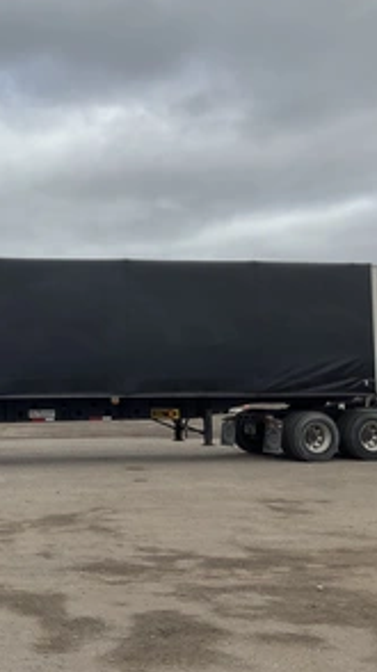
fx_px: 765
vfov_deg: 47.4
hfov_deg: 25.6
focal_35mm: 43
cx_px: -39
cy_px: 331
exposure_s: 1/1451
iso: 25
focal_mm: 3
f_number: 1.8
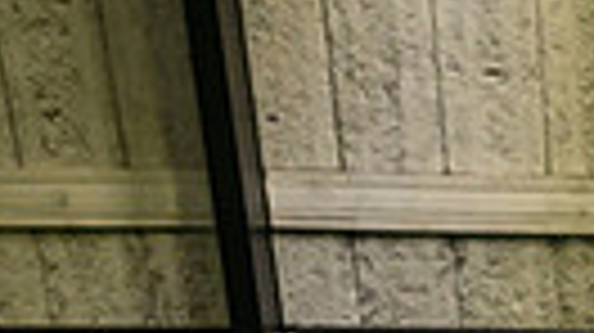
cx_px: 1040
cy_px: 890
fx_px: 2046
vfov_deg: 8.3
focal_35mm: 130
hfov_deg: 14.6
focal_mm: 24
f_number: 5.6
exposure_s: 1/125
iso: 2000
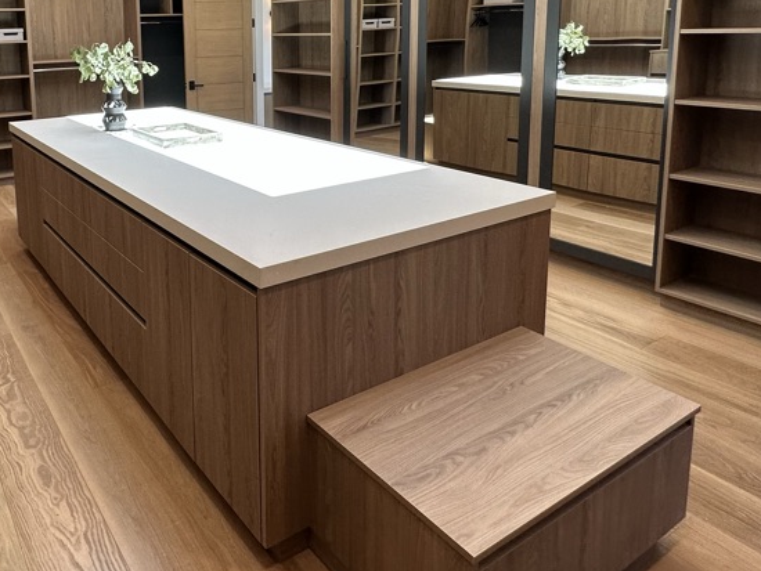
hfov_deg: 60.3
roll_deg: +1.4
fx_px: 616
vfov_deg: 47.1
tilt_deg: -8.2
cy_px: 114
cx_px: 201
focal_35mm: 28
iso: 80
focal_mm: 2.22
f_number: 2.2
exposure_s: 1/120
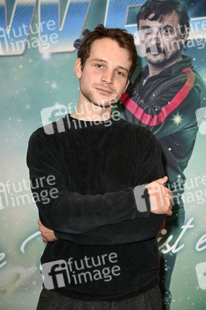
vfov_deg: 22.2
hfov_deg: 14.8
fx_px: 791
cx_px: 103
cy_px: 155
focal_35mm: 92
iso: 500
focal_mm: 92
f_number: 5.6
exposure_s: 1/250
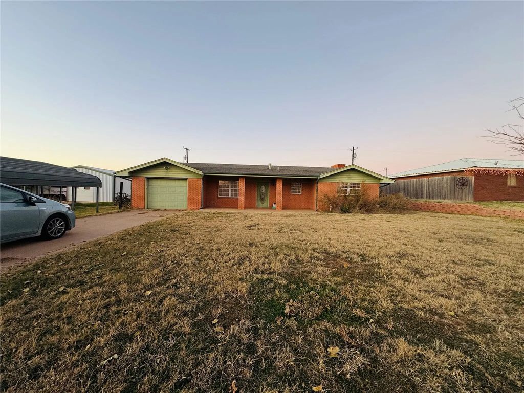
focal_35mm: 14
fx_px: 212
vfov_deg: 85.7
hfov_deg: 102.1
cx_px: 262
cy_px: 196
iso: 160
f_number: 2.2
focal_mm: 2.22
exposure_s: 1/99
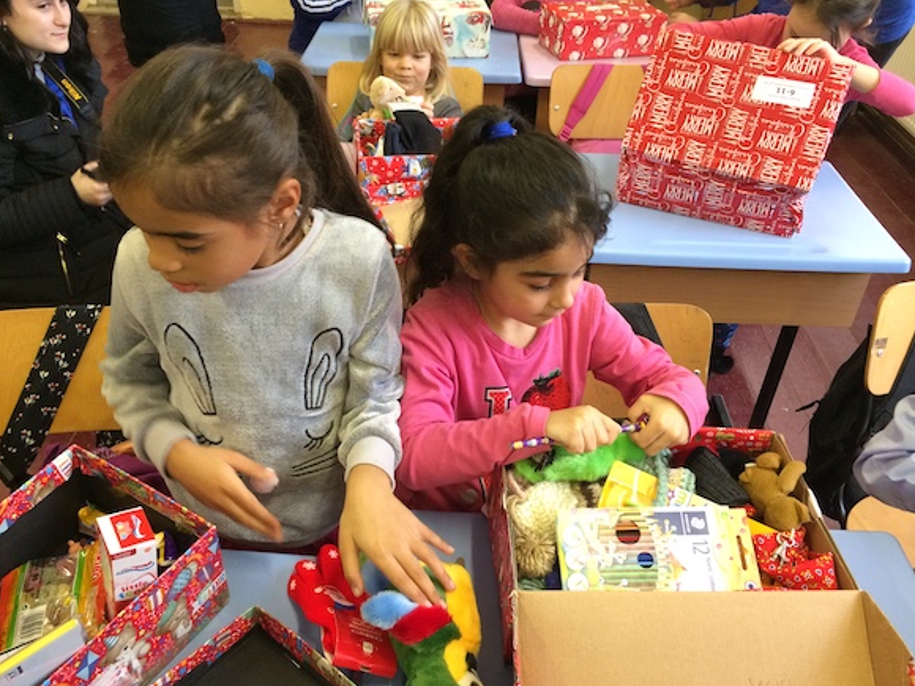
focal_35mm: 30
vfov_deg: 46.8
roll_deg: -3.2
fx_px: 793
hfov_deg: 60.0
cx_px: 451
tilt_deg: -37.9
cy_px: 344
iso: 200
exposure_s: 1/33
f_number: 2.2
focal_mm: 4.15
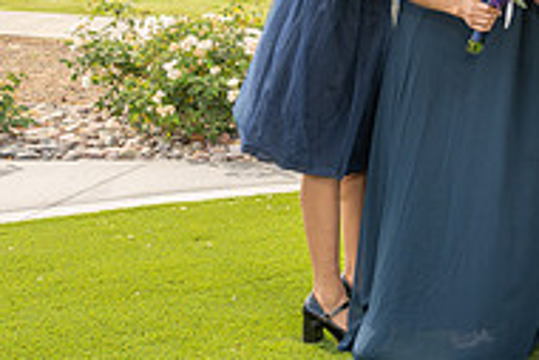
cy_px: -61
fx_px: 1558
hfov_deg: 17.6
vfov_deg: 12.9
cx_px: 811
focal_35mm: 104
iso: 200
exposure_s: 1/200
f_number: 6.3
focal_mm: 34
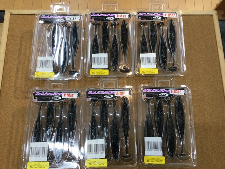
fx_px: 201
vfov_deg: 45.4
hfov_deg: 58.4
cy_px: 84
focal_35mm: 31
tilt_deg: -76.1
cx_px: 112
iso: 25
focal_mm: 3.3
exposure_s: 1/40
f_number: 2.4
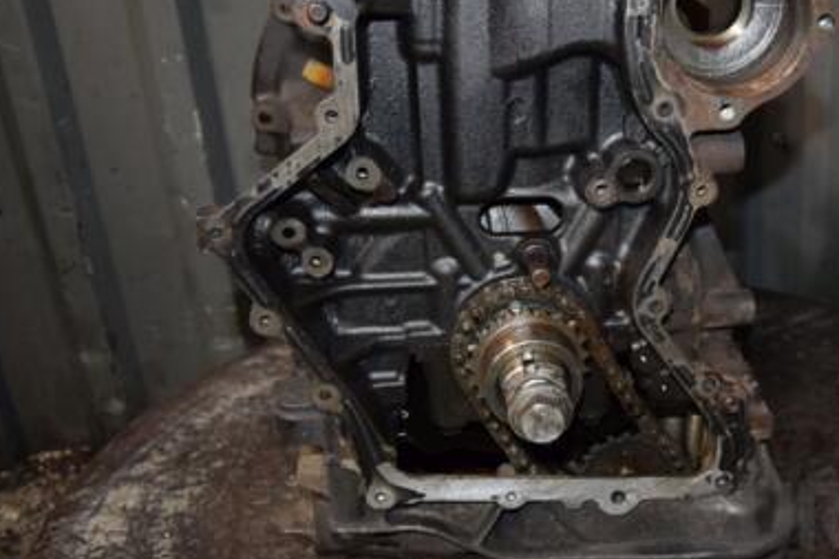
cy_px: 221
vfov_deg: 27.0
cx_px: 647
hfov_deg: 38.6
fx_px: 1160
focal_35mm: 50
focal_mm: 21
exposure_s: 1/60
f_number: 5
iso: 800
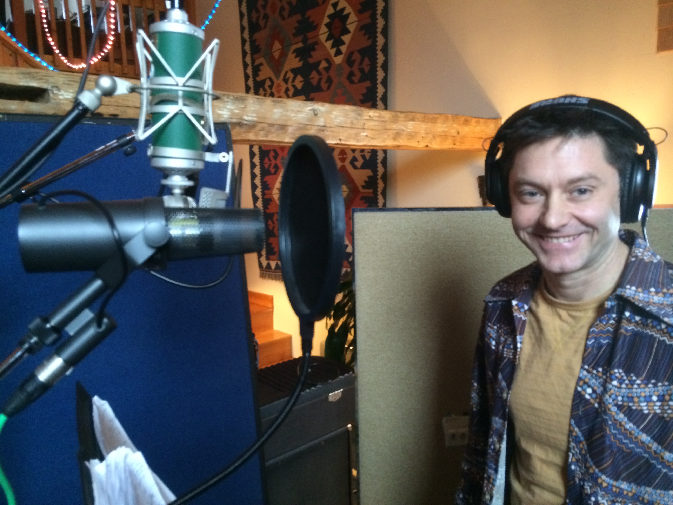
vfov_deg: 46.8
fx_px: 583
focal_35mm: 30
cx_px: 336
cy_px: 252
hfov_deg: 60.0
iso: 400
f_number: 2.2
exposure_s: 1/15
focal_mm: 4.12
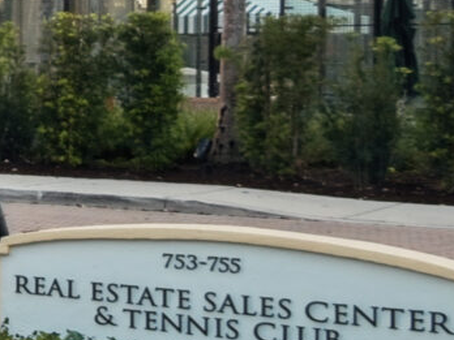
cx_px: -1108
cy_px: -160
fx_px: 1482
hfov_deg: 9.7
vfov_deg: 12.5
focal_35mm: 113
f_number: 8
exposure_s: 1/250
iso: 250
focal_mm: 16
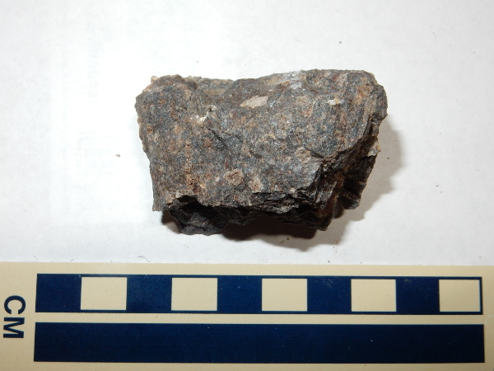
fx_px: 514
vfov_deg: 39.7
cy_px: 186
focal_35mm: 36
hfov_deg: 51.4
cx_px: 247
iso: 200
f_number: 5.6
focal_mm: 6.4
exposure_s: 1/30
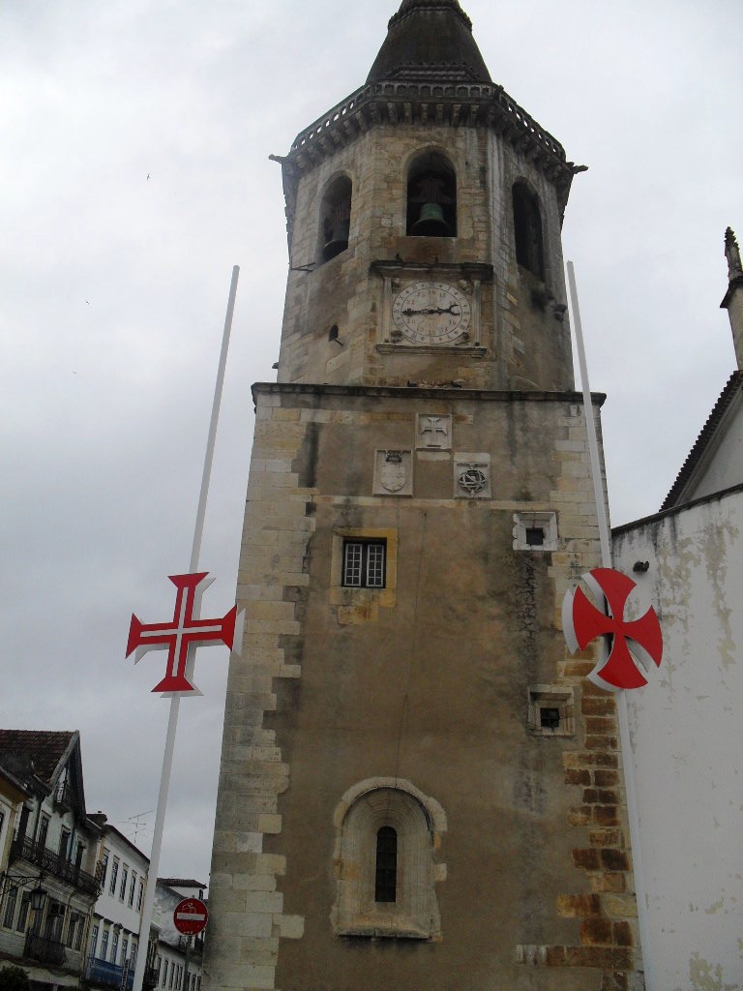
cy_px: 496
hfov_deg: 40.7
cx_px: 372
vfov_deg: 52.6
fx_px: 1002
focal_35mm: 35
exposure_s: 1/350
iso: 100
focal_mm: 6.3
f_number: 3.2
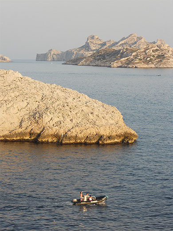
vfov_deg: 18.2
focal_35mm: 108
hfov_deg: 13.7
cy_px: 116
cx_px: 86
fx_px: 720
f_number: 5.9
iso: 80
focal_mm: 19.6
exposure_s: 1/125
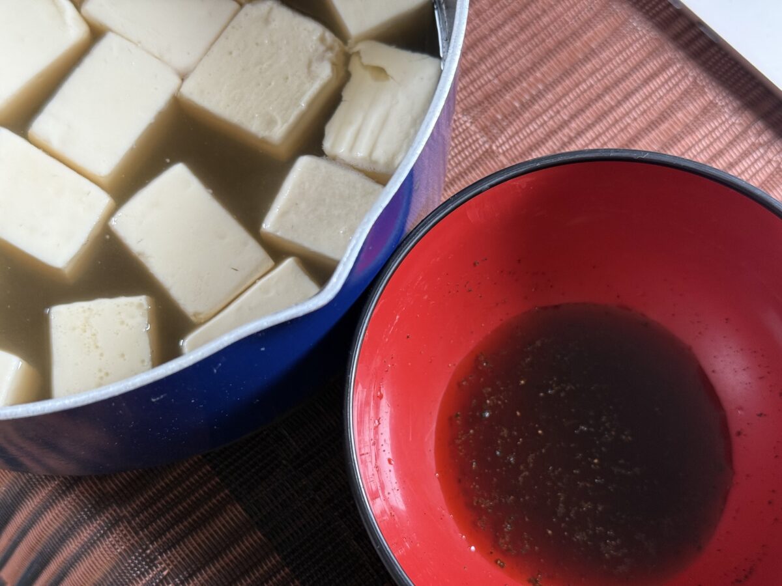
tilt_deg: -73.0
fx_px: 1084
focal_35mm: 48
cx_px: 391
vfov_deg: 30.3
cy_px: 293
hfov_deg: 39.7
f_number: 1.78
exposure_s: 1/60
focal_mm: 6.76
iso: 100
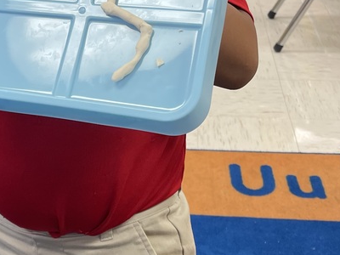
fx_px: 629
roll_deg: +2.9
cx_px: 93
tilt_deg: -23.5
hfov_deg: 29.9
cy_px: 60
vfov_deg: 22.7
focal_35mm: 64
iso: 125
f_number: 1.6
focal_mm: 5.1
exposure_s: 1/120
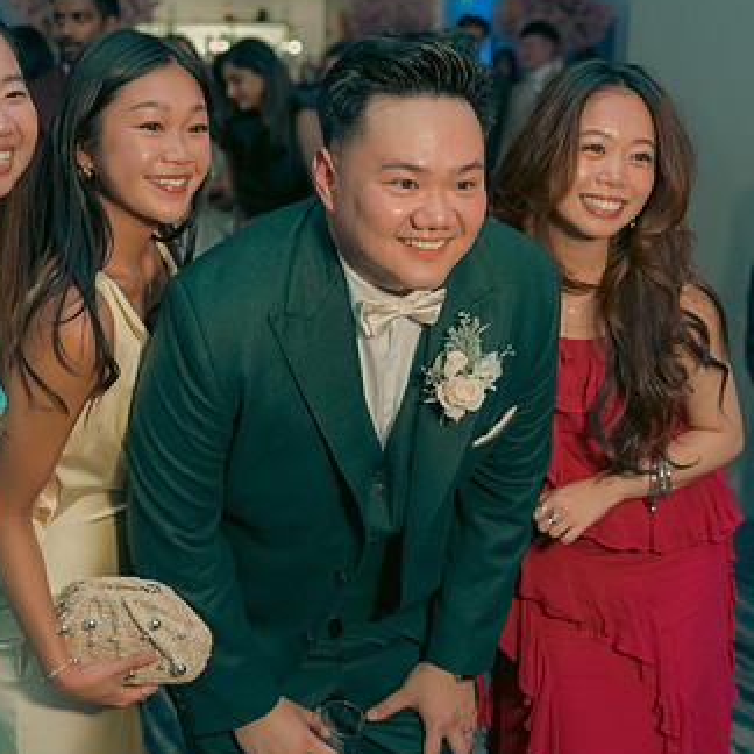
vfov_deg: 26.9
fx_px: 1577
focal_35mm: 64
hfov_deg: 26.9
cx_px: 349
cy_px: 418
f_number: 3.5
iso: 2500
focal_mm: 42
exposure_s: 1/160
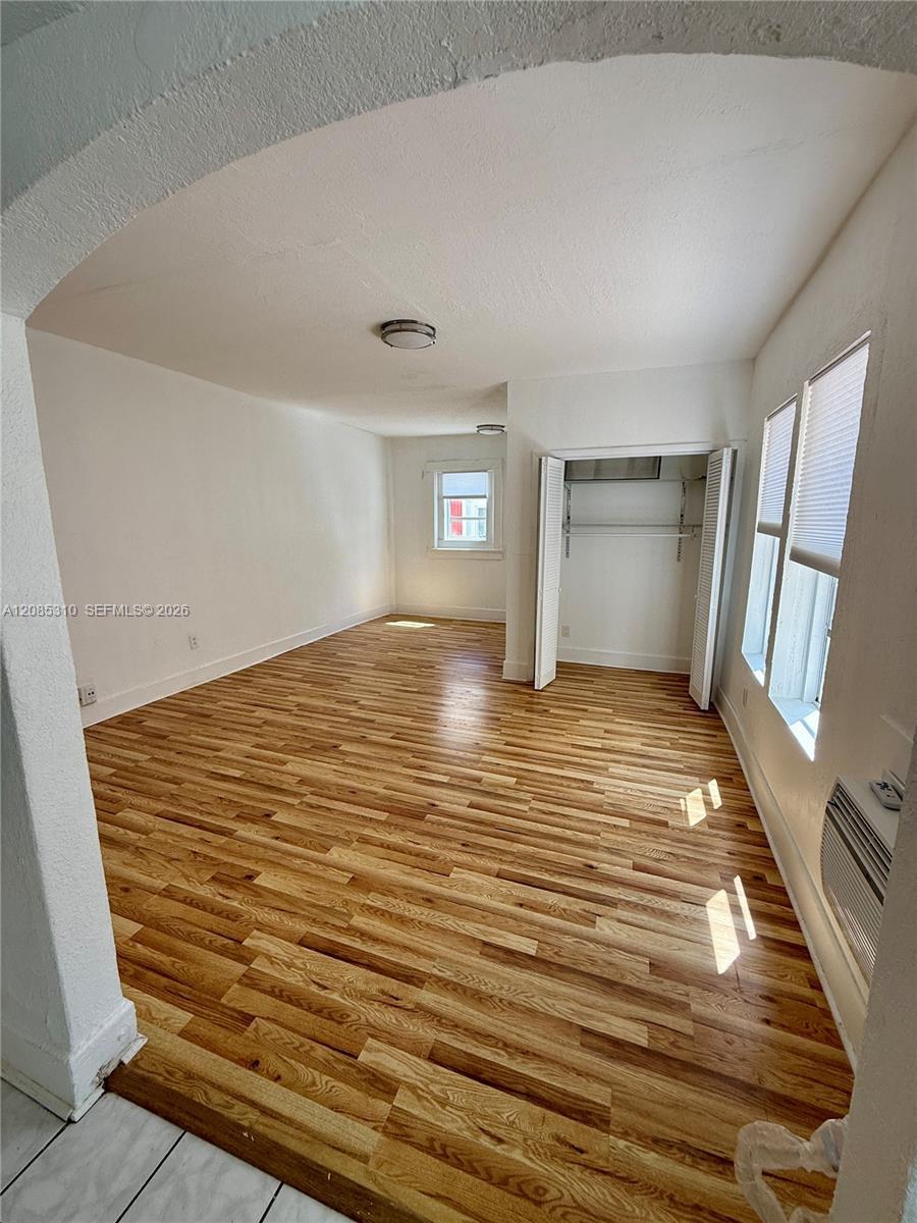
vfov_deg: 102.1
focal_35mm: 14
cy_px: 612
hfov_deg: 85.7
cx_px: 458
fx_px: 494
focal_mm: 2.22
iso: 64
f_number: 2.2
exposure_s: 1/198
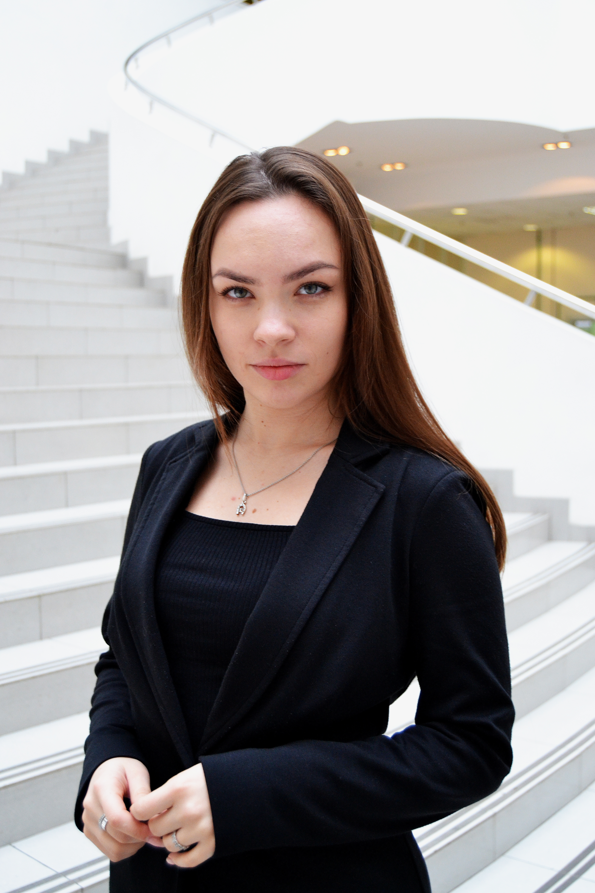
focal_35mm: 42
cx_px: 298
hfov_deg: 31.9
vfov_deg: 46.4
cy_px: 446
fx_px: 1041
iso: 1100
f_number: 4
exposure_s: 1/60
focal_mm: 28
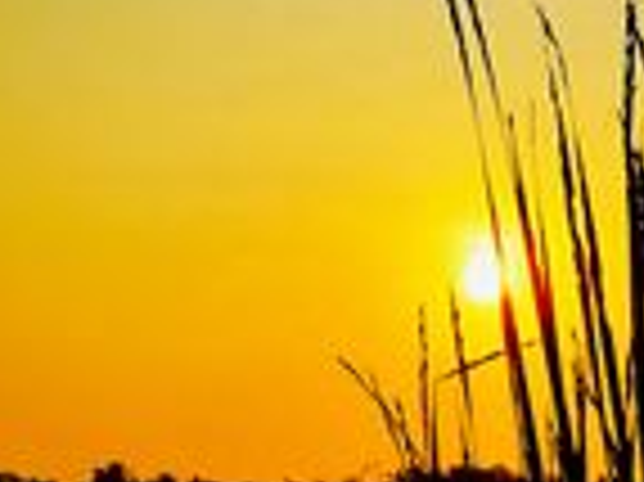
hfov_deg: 20.1
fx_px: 1803
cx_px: 464
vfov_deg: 15.0
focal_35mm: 97
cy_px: 482
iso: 50
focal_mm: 4.5
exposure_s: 1/1946
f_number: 2.2
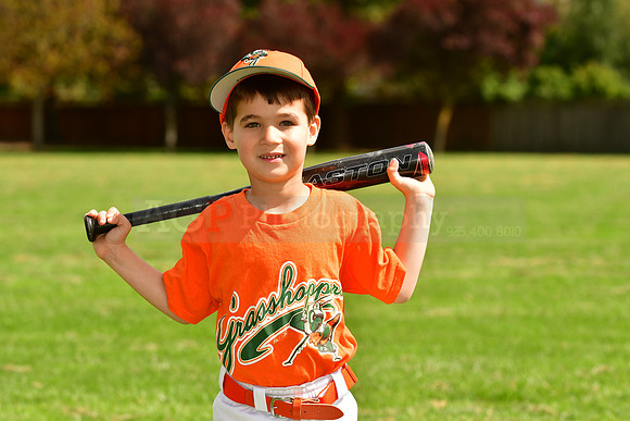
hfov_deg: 13.0
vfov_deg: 8.7
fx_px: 2757
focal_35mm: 158
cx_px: 315
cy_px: 210
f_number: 5
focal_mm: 105
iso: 200
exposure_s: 1/1000
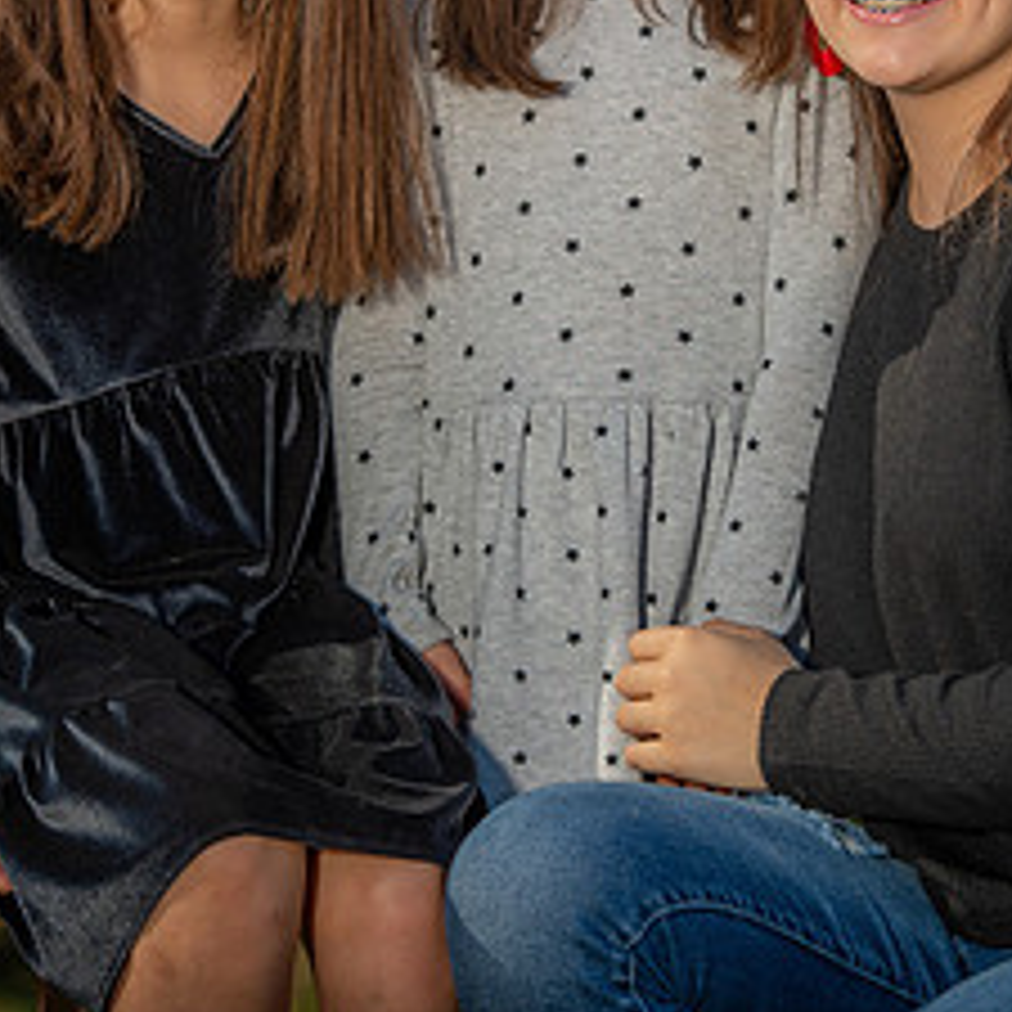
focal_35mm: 263
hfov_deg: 6.7
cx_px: 648
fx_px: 8699
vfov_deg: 6.7
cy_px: 211
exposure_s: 1/250
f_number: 3.5
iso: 50
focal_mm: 120
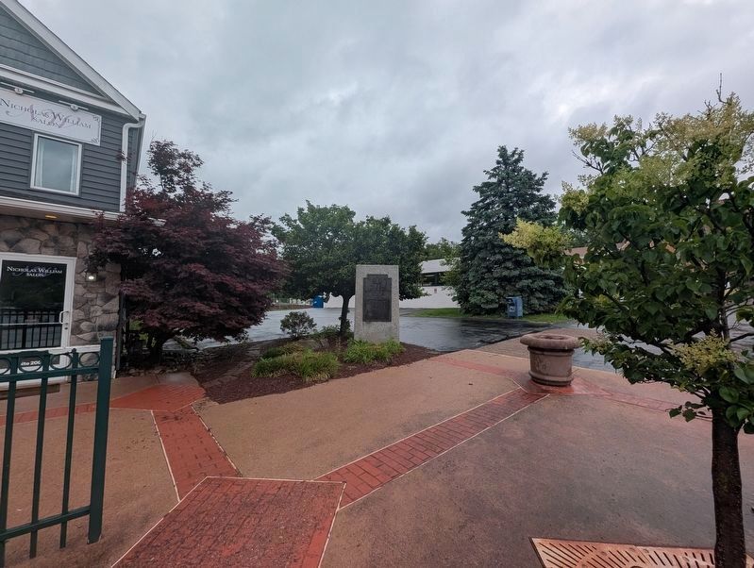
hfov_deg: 106.1
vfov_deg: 90.1
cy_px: 284
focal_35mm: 13
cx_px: 377
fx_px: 284
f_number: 2.2
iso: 47
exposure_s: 1/1307
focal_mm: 1.95
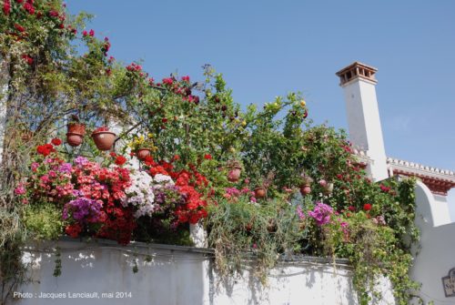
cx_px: 228
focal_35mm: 44
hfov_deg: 44.9
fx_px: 551
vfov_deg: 30.9
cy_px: 152
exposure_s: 1/200
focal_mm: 29
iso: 100
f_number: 7.1
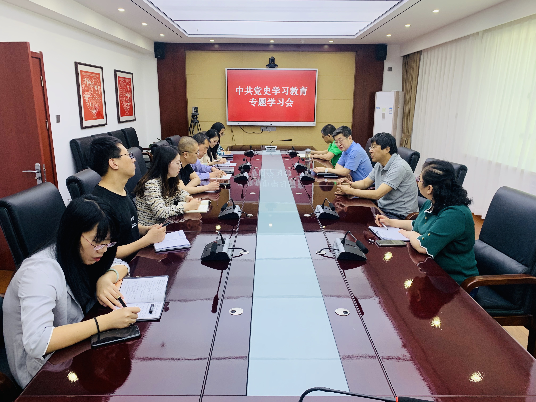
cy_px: 201
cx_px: 268
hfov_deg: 67.3
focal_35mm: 26
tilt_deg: -12.2
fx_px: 403
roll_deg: -0.6
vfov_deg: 53.1
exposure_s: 1/102
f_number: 1.8
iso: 100
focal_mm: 4.25
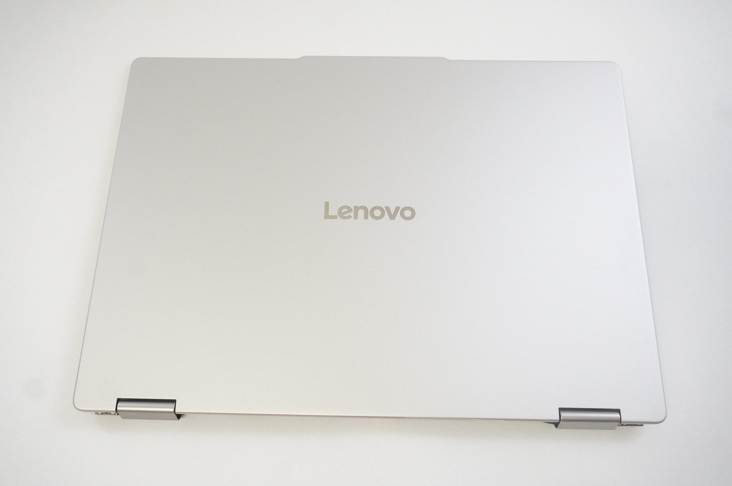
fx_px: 609
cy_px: 243
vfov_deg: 43.5
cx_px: 366
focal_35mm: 30
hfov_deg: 62.0
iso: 4000
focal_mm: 20
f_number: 5.6
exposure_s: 1/200
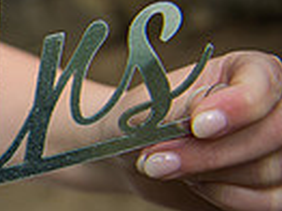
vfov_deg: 14.5
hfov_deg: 15.0
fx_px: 830
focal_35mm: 102
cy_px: 84
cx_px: -314
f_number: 2.8
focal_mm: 24
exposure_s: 1/750
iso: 100
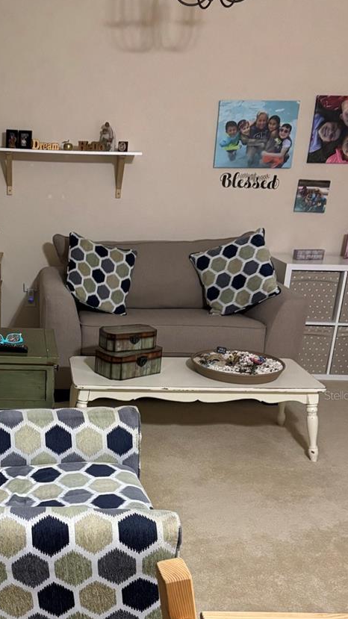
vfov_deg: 48.8
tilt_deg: -20.2
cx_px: 41
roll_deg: -2.3
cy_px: 395
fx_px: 673
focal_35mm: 41
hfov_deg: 28.0
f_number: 1.6
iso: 500
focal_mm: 5.96
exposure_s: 1/60
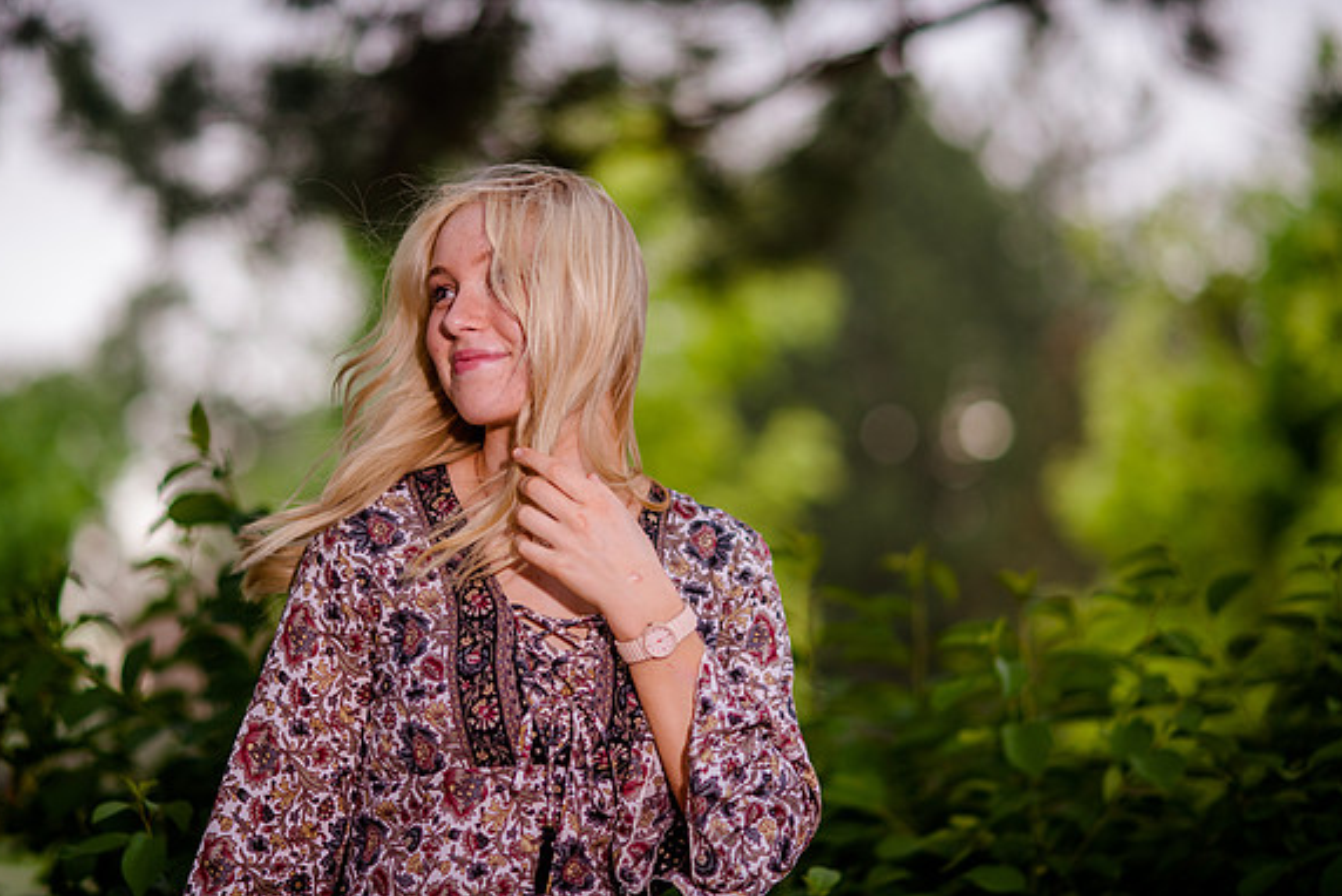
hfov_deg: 18.4
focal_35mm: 111
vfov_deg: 12.4
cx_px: 640
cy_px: 451
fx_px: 4140
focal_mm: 105
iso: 200
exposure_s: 1/400
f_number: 2
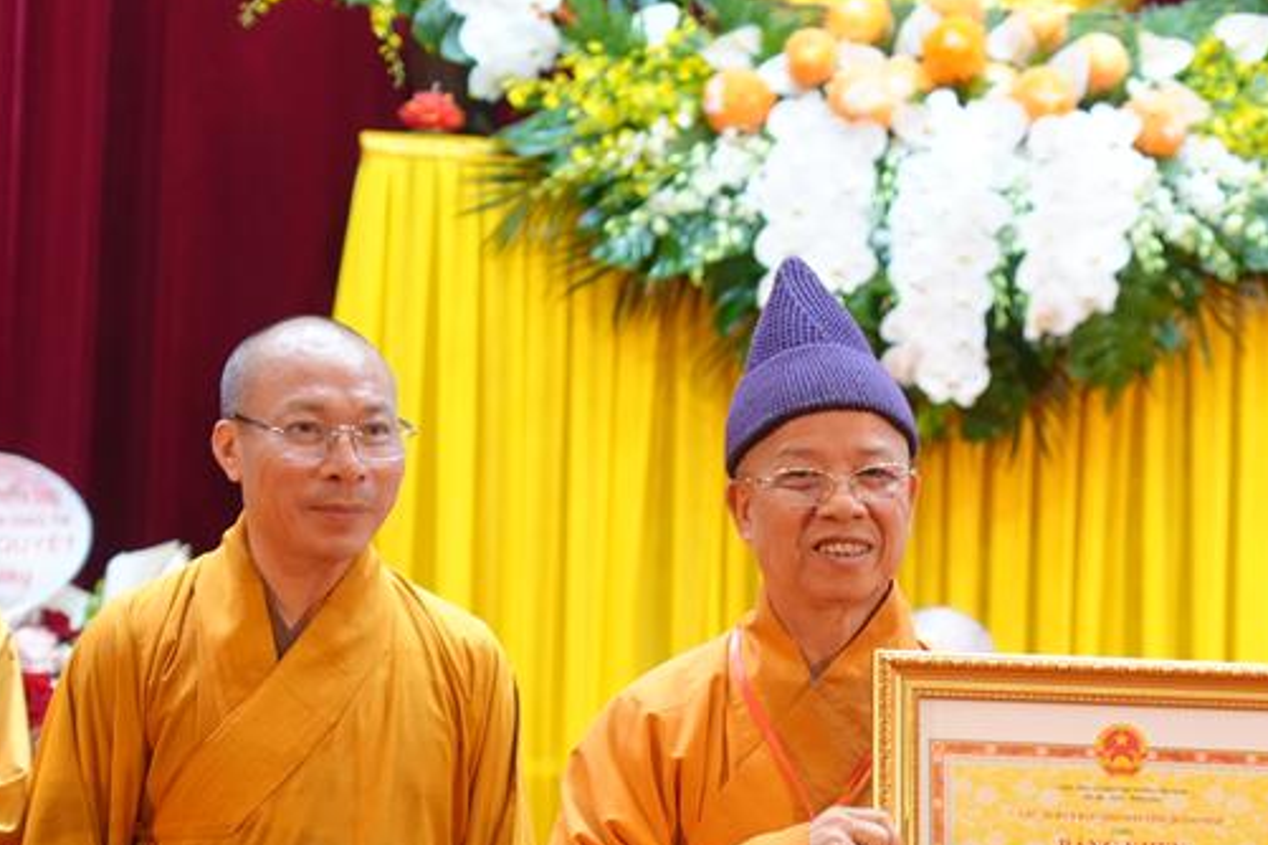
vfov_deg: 6.9
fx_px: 7009
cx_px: 1114
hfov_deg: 10.3
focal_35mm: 199
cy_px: 822
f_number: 4
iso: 1250
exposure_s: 1/100
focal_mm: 83
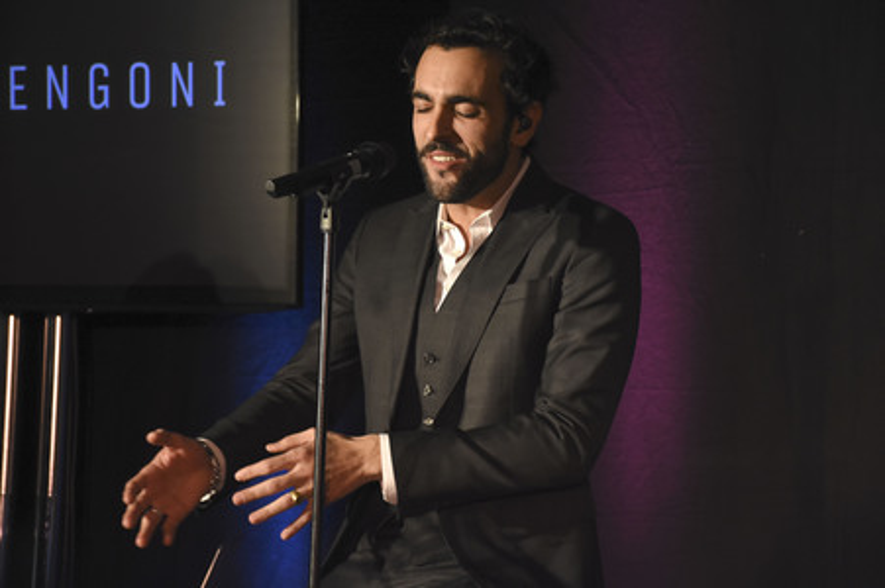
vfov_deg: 13.0
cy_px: 294
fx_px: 2579
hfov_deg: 19.5
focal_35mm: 105
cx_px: 442
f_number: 5
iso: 1600
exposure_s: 1/80
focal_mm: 70
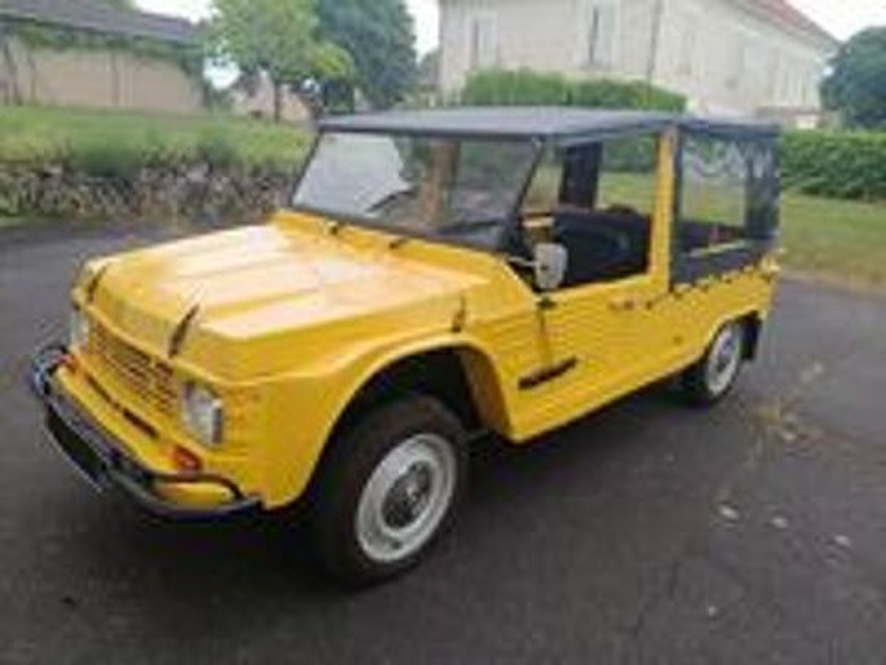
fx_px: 640
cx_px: 443
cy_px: 332
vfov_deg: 54.9
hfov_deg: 69.4
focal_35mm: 25
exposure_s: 1/100
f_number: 1.7
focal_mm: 4.71
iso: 64
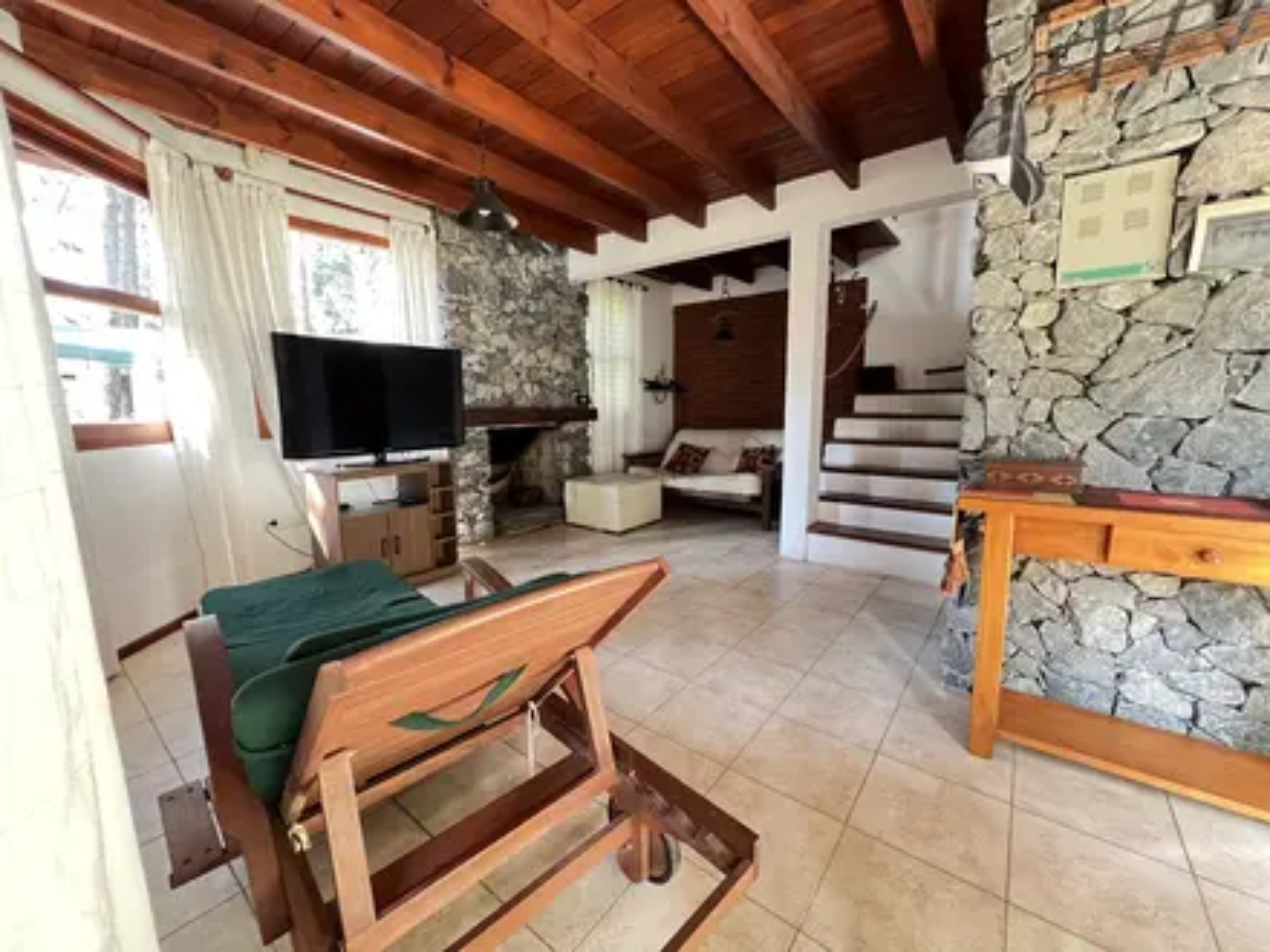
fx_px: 477
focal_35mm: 13
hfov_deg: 106.2
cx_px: 635
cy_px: 476
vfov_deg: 89.9
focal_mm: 1.57
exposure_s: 1/60
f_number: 1.8
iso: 640
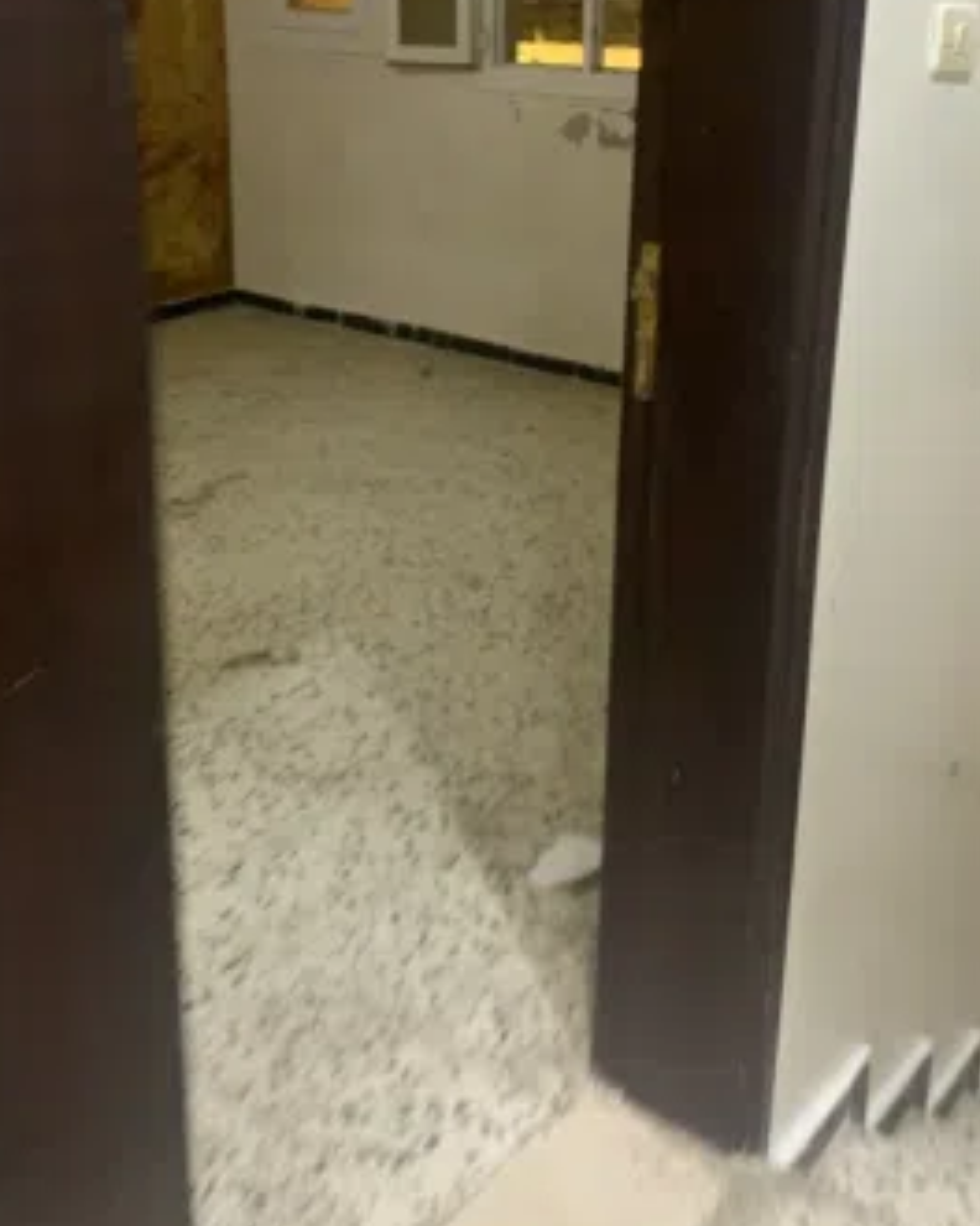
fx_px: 1486
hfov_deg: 36.5
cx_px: 464
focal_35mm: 41
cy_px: 399
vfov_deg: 44.1
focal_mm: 4.25
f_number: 1.8
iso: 500
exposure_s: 1/25
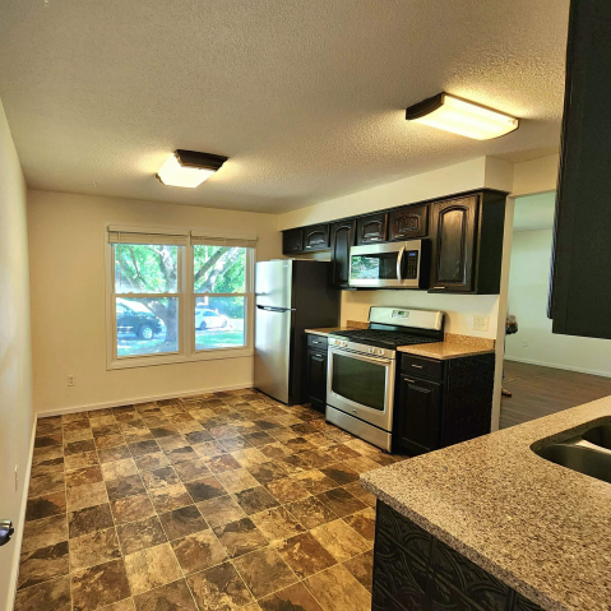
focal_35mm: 16
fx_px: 320
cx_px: 219
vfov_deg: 87.4
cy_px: 310
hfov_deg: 85.2
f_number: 2.2
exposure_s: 1/60.2
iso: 320
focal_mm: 2.2
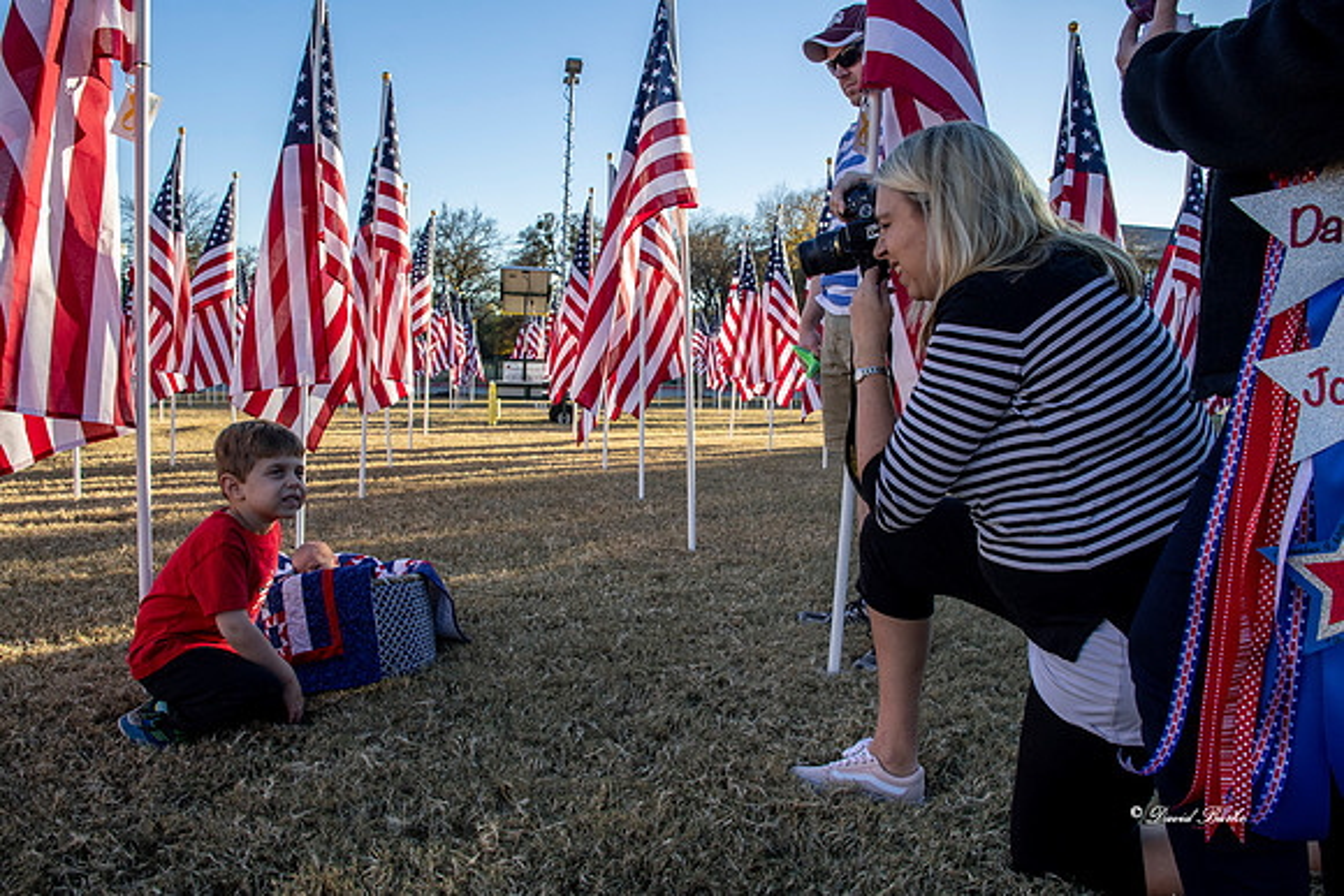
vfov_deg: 51.8
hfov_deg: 72.1
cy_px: 448
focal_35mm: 25
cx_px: 672
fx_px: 924
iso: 100
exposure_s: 1/100
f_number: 8
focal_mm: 16
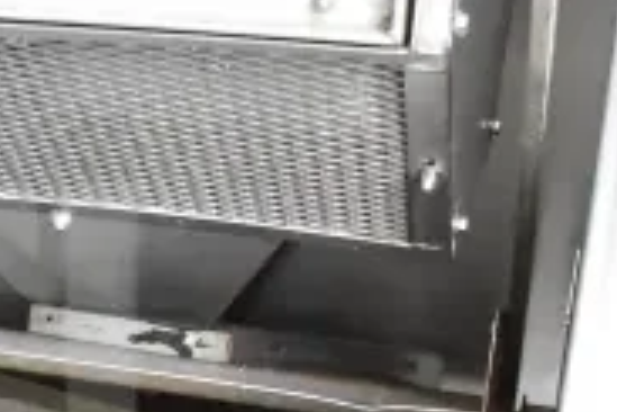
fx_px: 1542
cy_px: 451
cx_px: -155
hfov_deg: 20.8
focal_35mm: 90
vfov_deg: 14.8
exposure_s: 1/250
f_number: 8
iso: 6400
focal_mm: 18
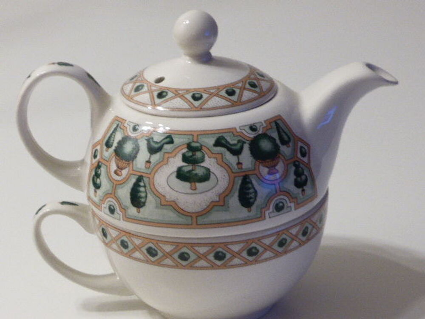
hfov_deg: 18.9
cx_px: 212
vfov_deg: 14.2
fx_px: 1277
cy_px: 160
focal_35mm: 104
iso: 400
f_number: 5.3
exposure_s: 1/13
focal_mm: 17.1
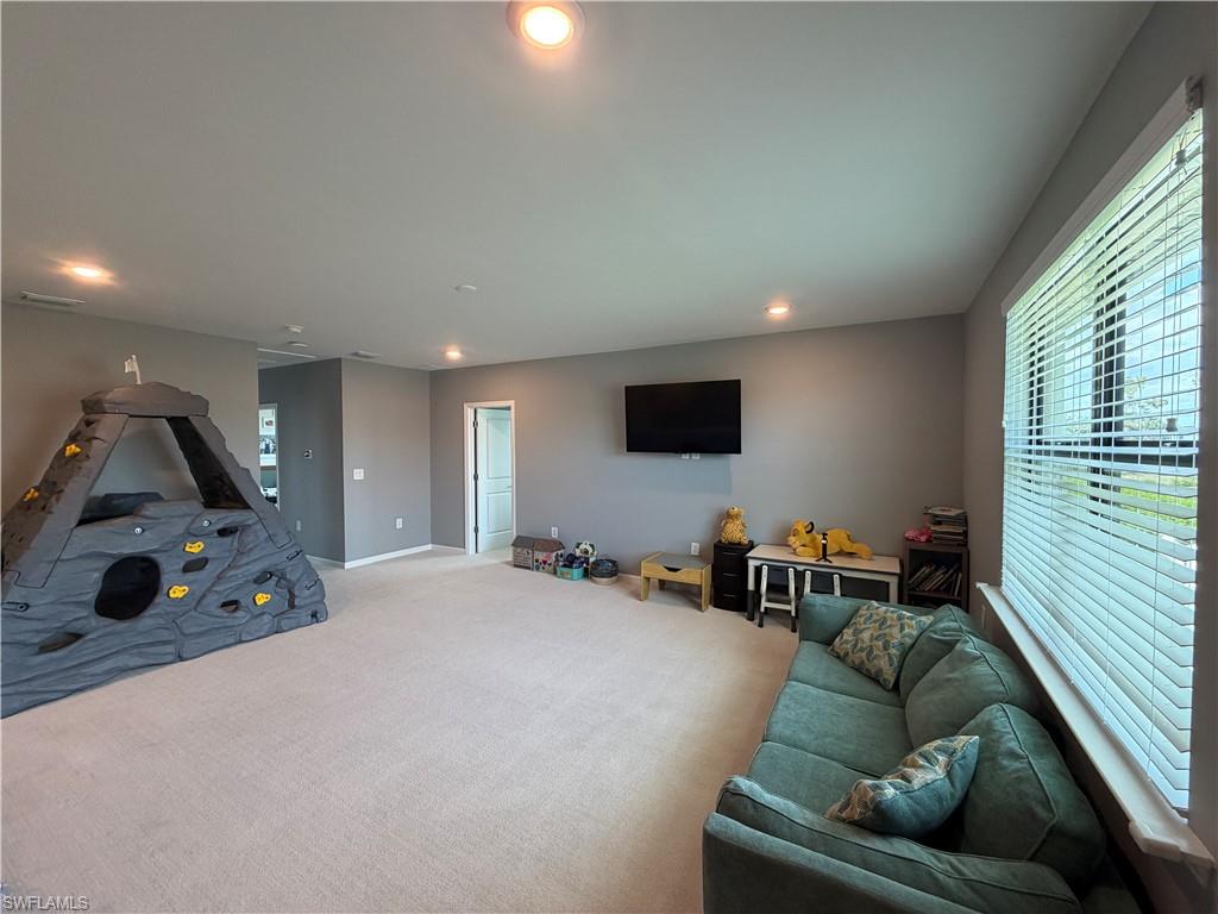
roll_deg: +0.4
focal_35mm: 14
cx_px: 609
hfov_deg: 102.1
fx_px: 493
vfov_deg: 85.7
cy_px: 457
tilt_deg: -0.8
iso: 200
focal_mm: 2.22
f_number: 2.2
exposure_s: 1/120
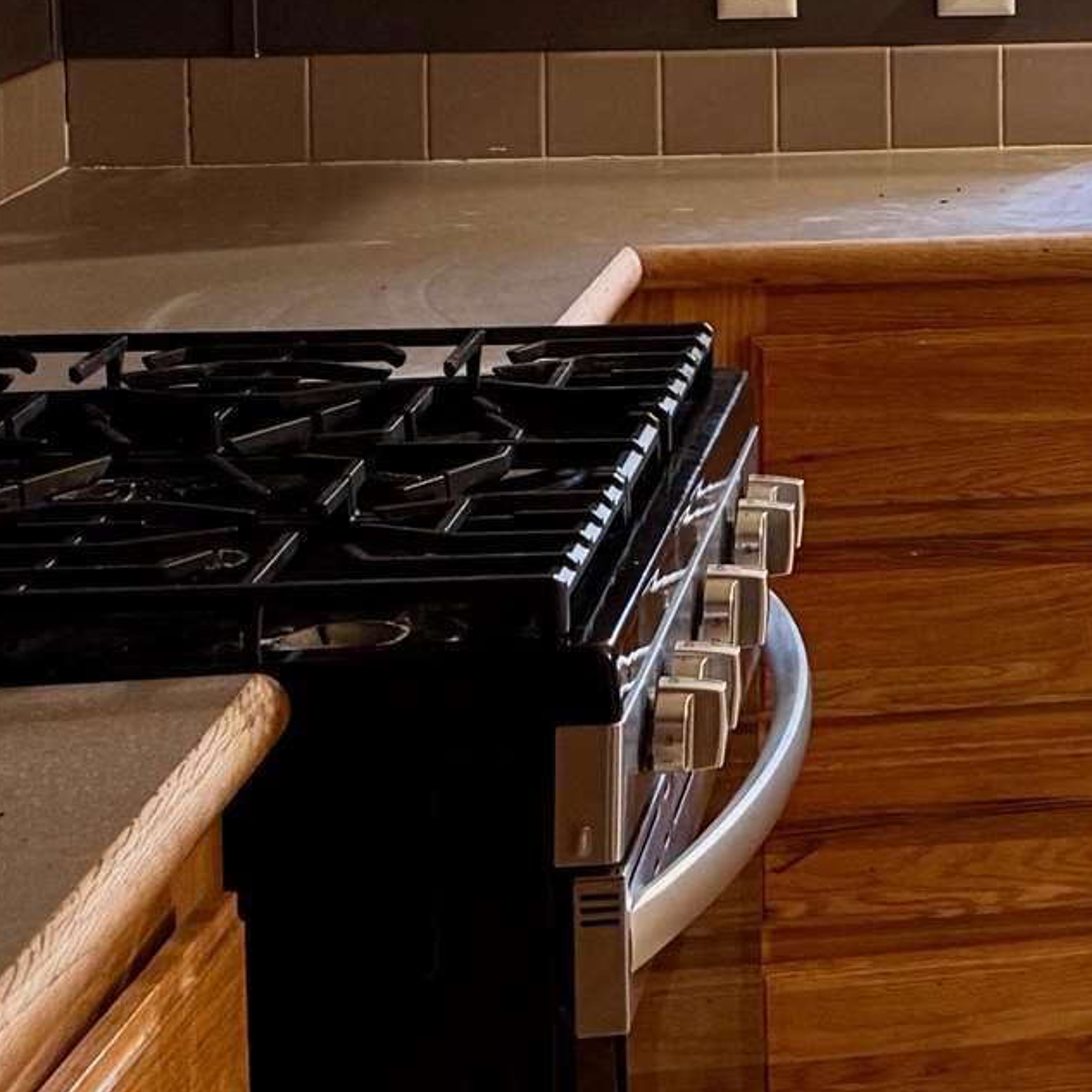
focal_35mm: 103
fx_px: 3676
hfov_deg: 14.5
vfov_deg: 16.4
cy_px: -121
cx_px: 2074
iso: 200
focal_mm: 6.76
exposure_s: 1/60
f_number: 1.78
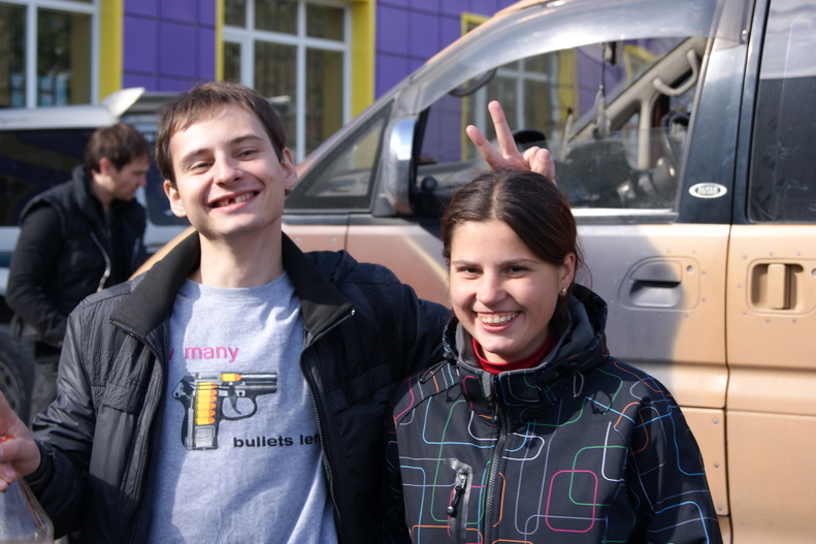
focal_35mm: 76
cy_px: 273
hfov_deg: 26.7
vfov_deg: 17.9
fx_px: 1722
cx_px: 406
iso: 100
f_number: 6.3
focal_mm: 50
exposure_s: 1/125
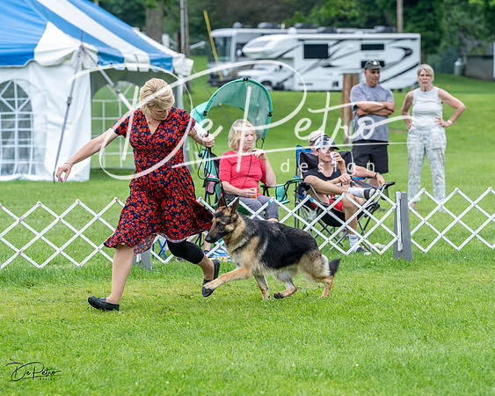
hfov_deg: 11.6
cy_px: 198
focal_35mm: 167
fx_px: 2441
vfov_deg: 9.3
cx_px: 248
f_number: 5
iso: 400
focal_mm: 148
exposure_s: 1/800
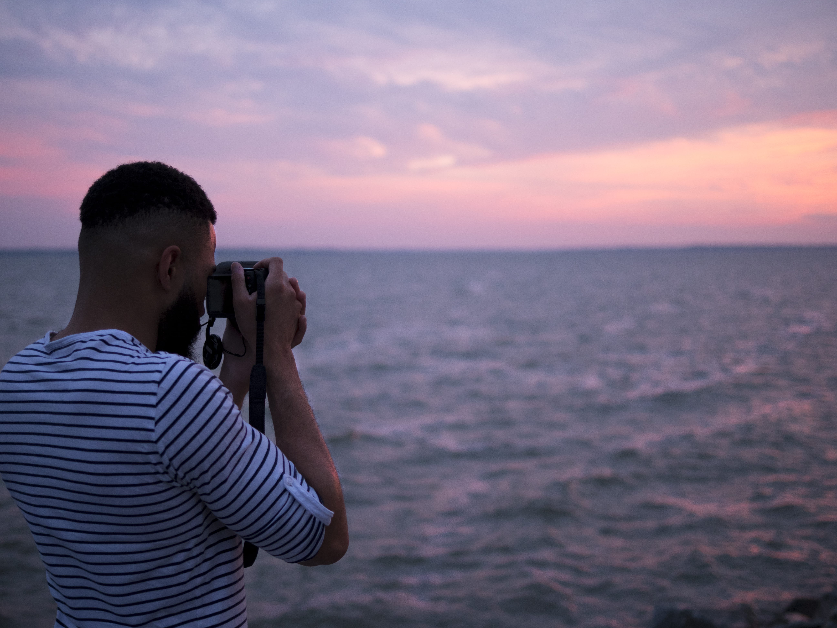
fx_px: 1209
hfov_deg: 38.2
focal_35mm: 50
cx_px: 418
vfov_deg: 29.1
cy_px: 314
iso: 800
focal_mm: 25
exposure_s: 1/160
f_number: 1.4
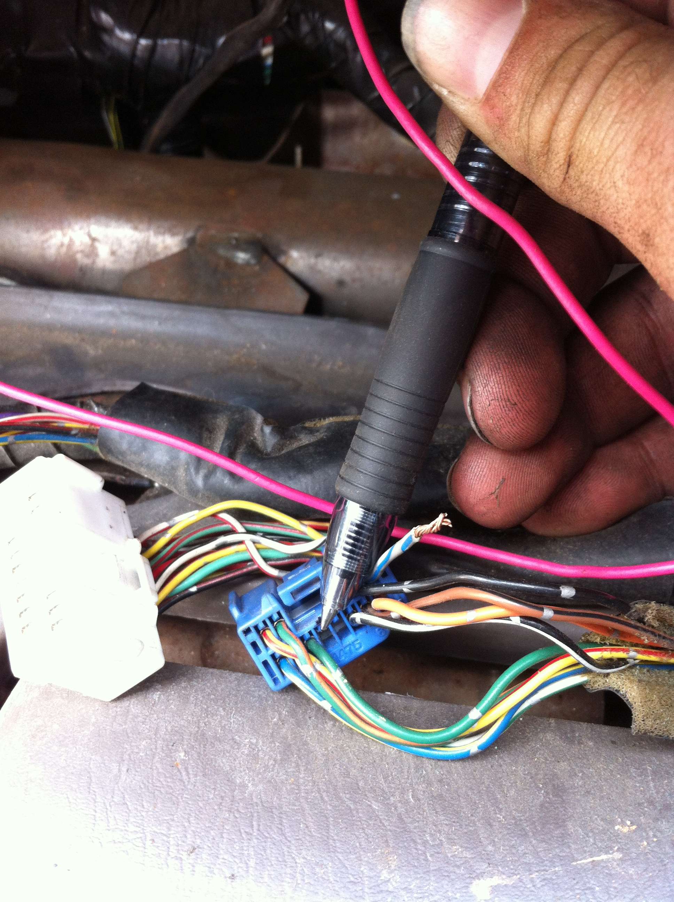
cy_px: 451
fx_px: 911
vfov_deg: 52.7
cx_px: 337
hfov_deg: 40.6
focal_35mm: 35
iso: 125
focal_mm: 3.85
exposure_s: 1/15
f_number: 2.8
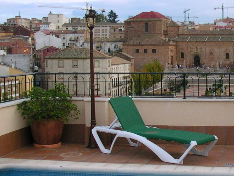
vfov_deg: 18.2
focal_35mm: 81
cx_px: 218
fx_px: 548
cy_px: 117
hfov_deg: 23.4
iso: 100
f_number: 4.5
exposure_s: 1/159
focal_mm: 5.6
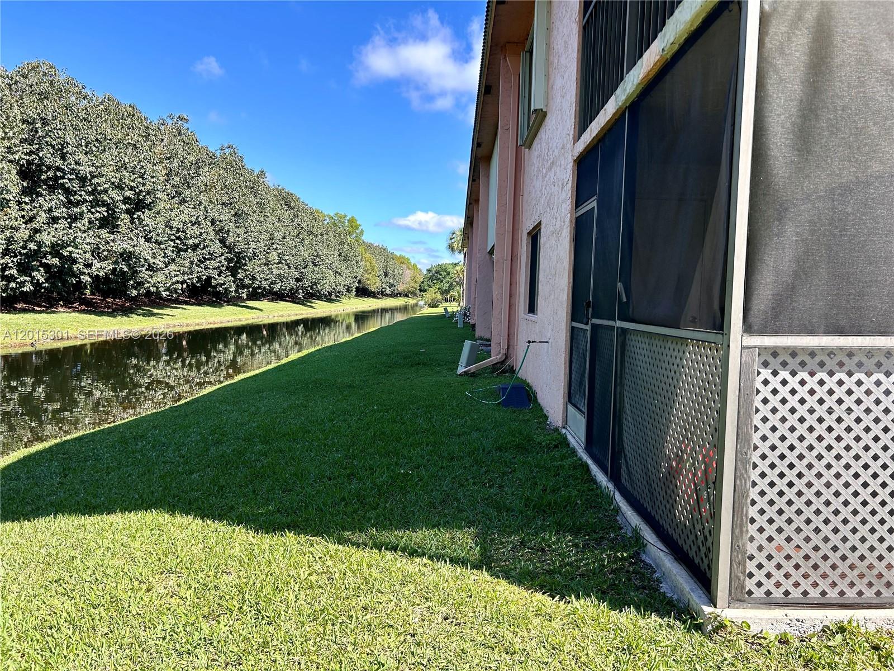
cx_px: 447
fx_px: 671
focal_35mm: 26
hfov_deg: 67.3
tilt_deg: -3.2
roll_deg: -0.8
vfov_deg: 53.1
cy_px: 336
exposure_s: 1/1412
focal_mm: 5.7
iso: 50
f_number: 1.5
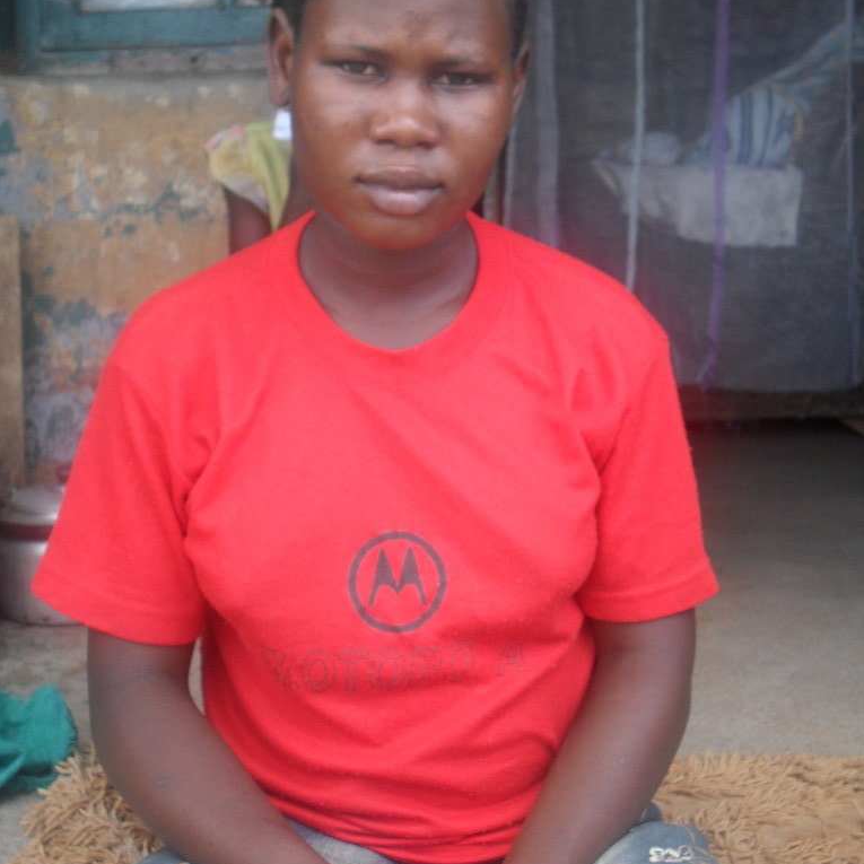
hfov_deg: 29.6
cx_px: 433
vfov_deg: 29.5
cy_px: 393
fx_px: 1638
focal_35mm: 58
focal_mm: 8.1
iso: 80
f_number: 3.1
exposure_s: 1/90
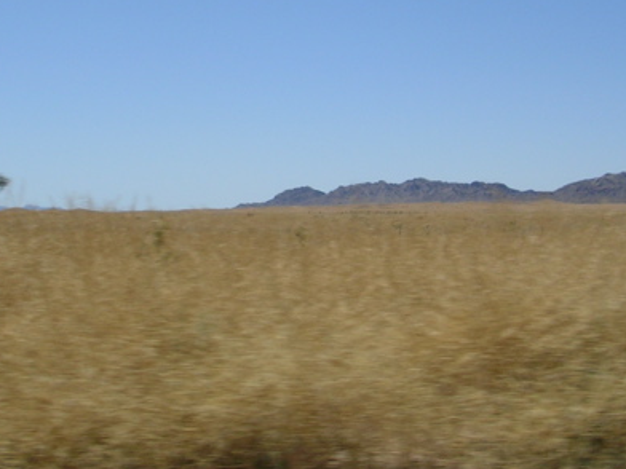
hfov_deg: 31.2
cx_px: 308
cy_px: 94
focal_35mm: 62
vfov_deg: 23.3
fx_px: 1121
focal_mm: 5.8
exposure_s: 1/550
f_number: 5.6
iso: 50
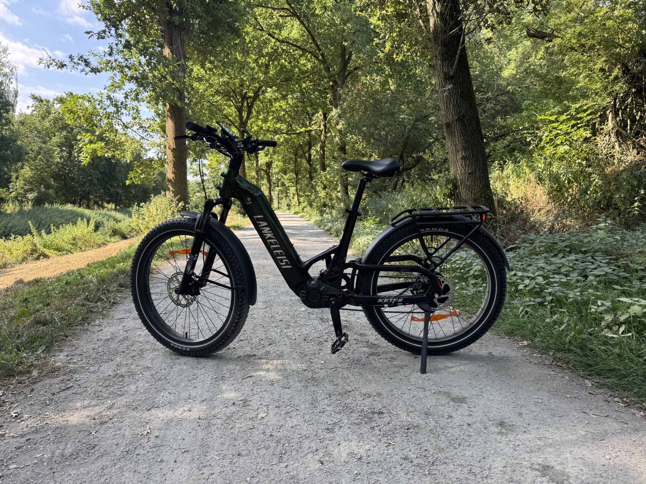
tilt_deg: -3.5
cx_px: 323
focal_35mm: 24
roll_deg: +0.8
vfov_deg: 56.8
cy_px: 242
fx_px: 448
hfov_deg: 71.6
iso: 80
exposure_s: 1/454
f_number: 1.78
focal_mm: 6.76
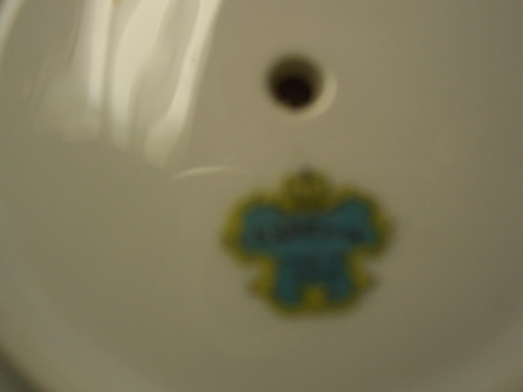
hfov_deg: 50.1
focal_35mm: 37
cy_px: 196
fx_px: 559
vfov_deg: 38.7
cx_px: 262
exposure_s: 1/180
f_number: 2.8
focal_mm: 5.6
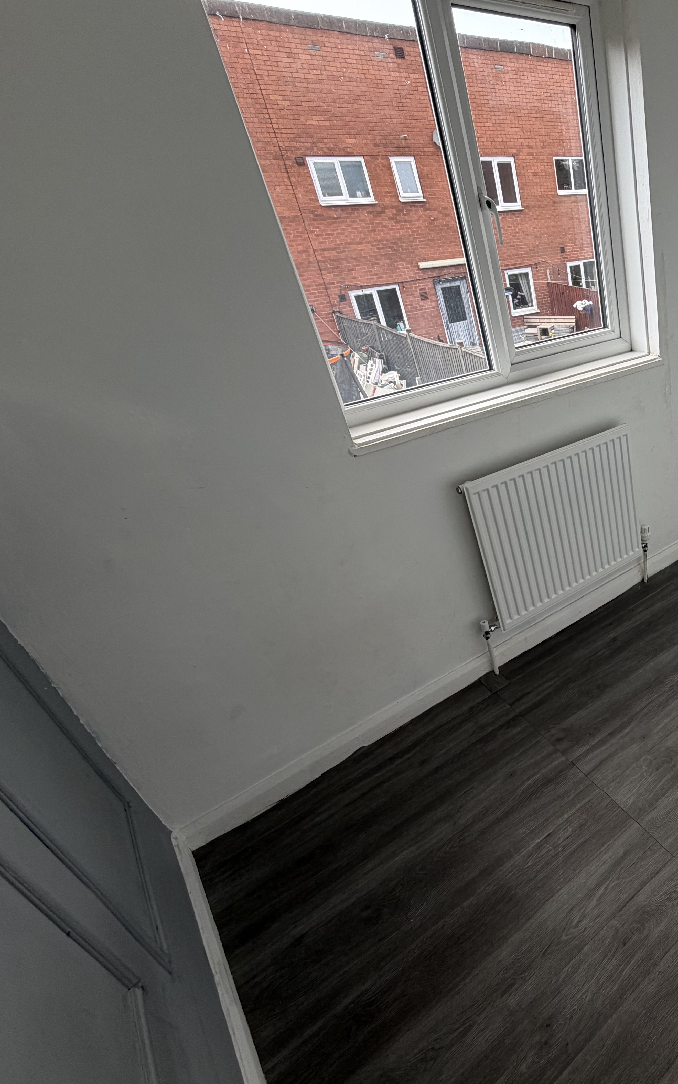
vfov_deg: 85.1
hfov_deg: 49.0
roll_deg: +4.5
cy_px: 544
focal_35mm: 20
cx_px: 677
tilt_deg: -29.4
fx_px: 591
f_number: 2.2
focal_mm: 2.22
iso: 50
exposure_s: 1/121
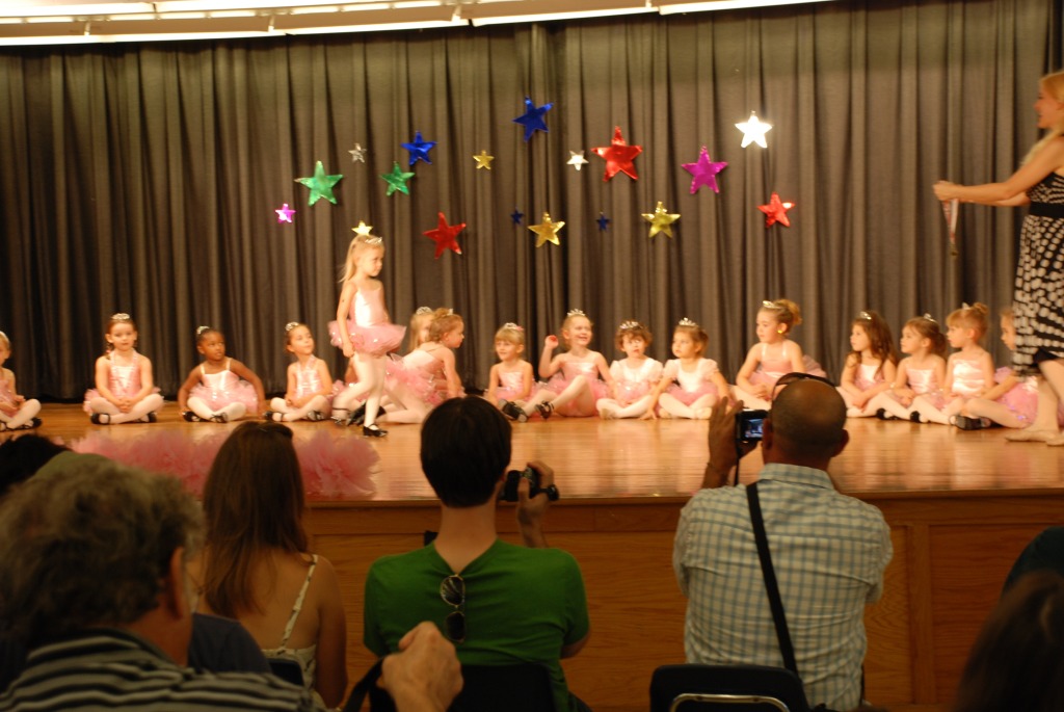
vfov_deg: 18.2
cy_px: 356
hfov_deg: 27.0
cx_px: 532
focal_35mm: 75
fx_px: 2219
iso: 280
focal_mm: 50
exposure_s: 1/30
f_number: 5
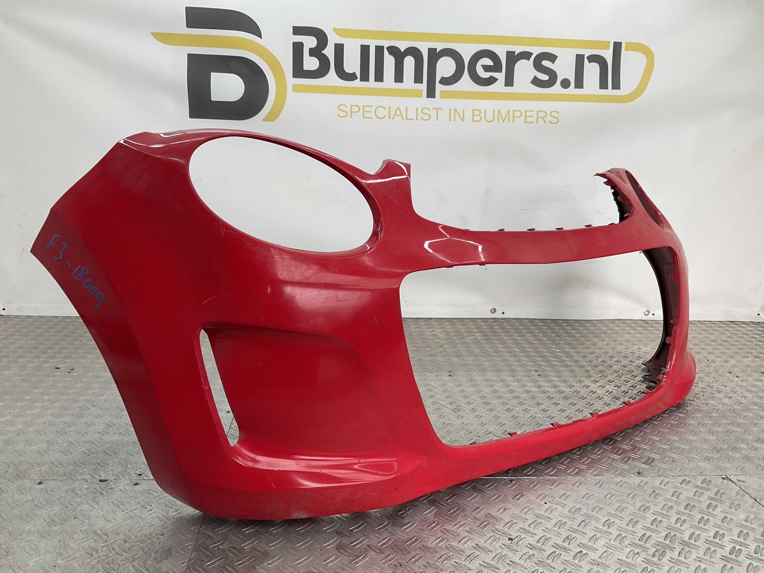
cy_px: 286
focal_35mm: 29
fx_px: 640
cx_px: 382
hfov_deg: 61.7
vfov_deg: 48.2
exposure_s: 1/120
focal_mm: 3
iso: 20
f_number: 1.8
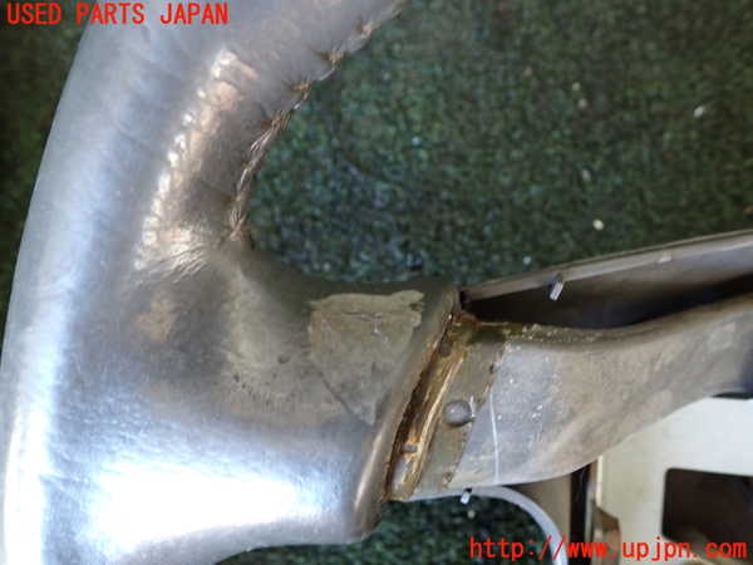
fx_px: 653
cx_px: 376
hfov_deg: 60.0
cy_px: 282
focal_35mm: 30
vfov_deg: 46.8
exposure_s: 1/30
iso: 500
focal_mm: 5.4
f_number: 2.3
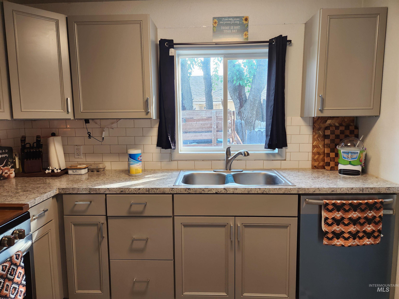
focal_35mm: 23
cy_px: 150
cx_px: 200
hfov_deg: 73.9
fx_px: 265
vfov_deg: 58.9
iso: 160
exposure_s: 1/120
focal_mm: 5.4
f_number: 1.8
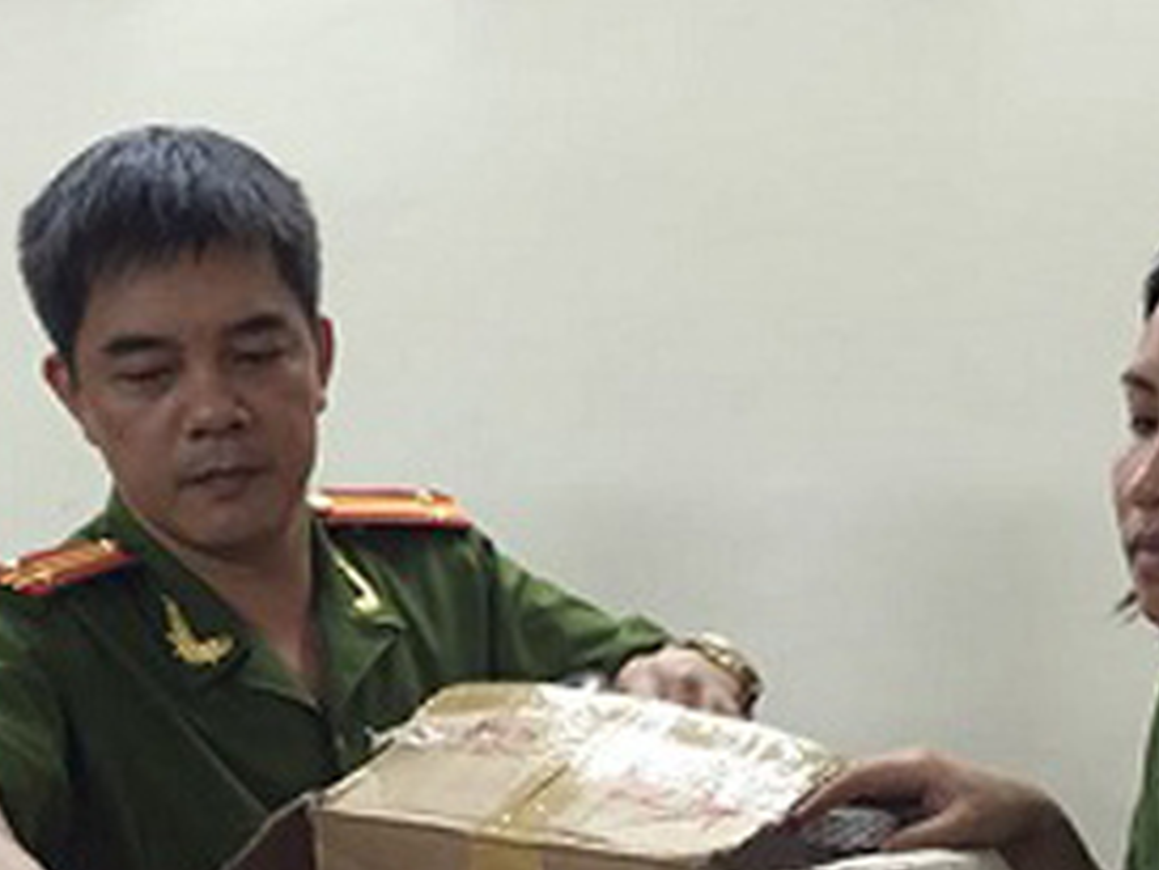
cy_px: 912
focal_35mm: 69
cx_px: 675
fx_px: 2311
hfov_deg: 28.1
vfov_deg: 20.5
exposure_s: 1/33
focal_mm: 4.15
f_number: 2.2
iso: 160
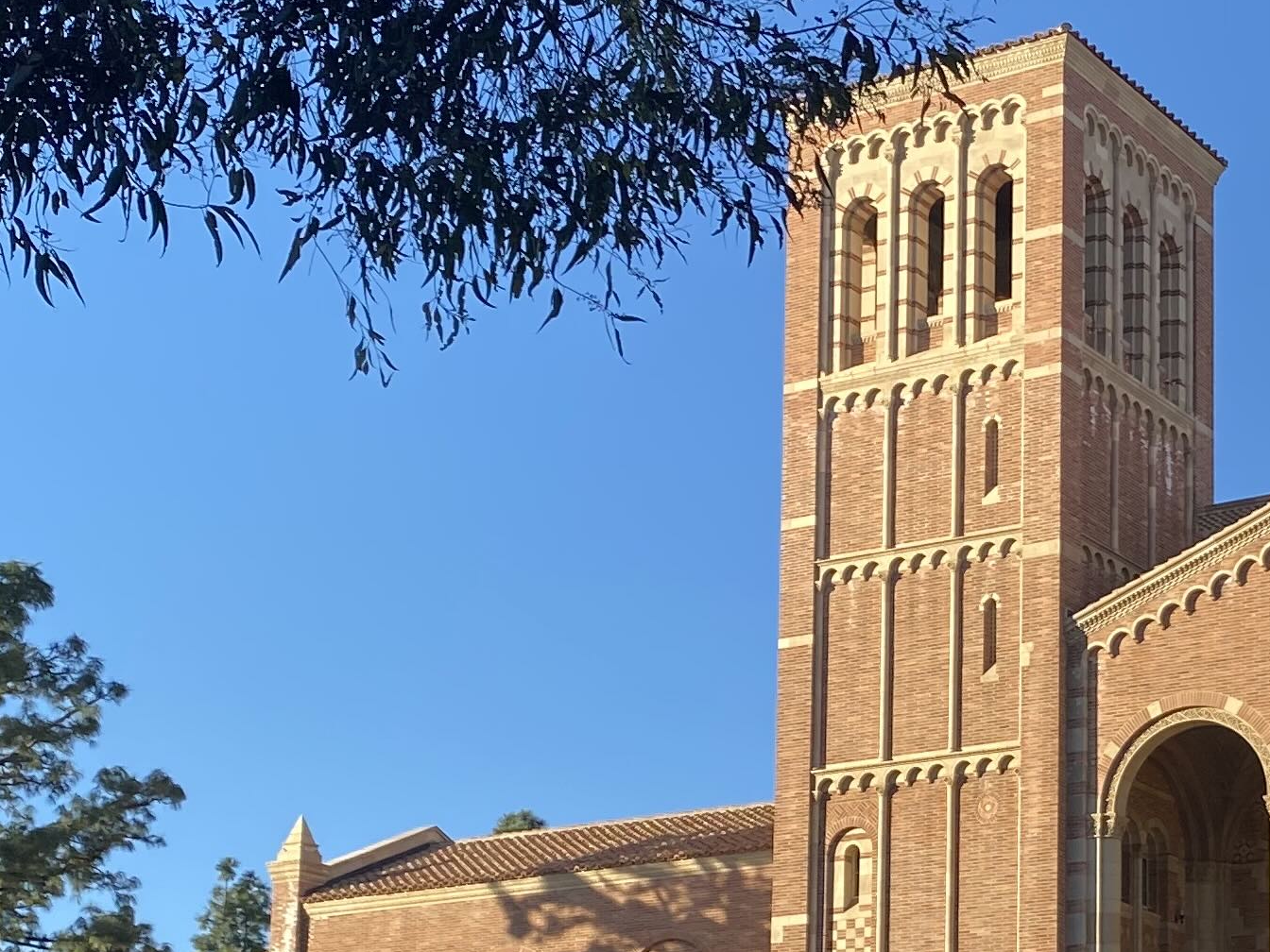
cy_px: 941
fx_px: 2862
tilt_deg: +12.0
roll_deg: -0.2
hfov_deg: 24.4
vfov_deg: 18.4
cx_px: 1103
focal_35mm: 78
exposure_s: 1/1316
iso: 32
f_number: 1.8
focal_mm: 4.25
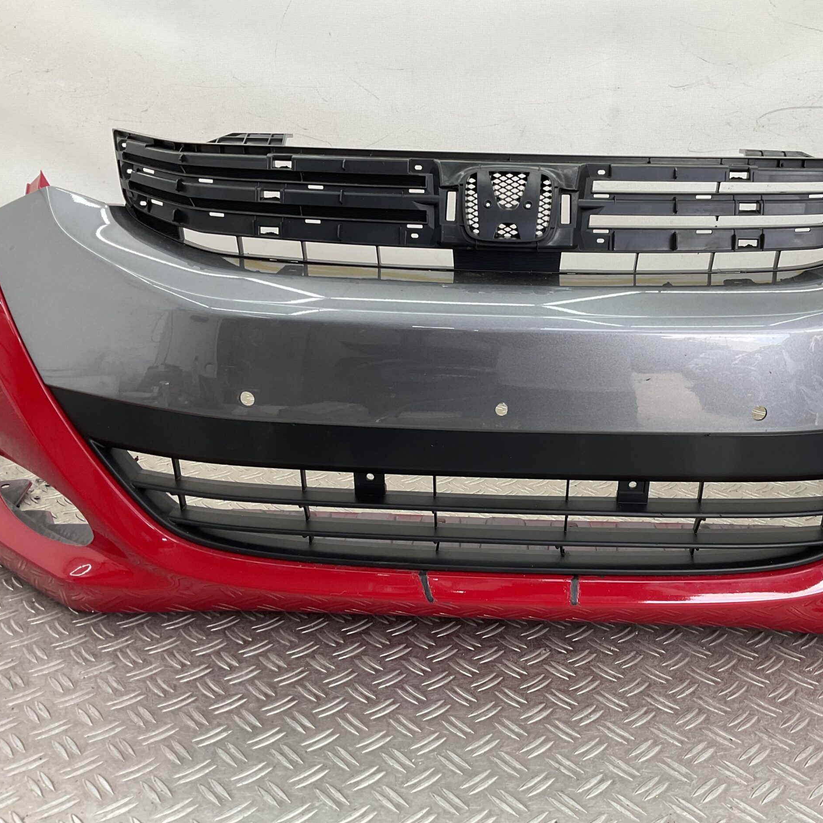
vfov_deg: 47.2
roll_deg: -3.0
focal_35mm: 35
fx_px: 941
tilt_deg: -18.3
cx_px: 508
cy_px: 405
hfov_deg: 46.9
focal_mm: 3
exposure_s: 1/100
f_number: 1.8
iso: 25
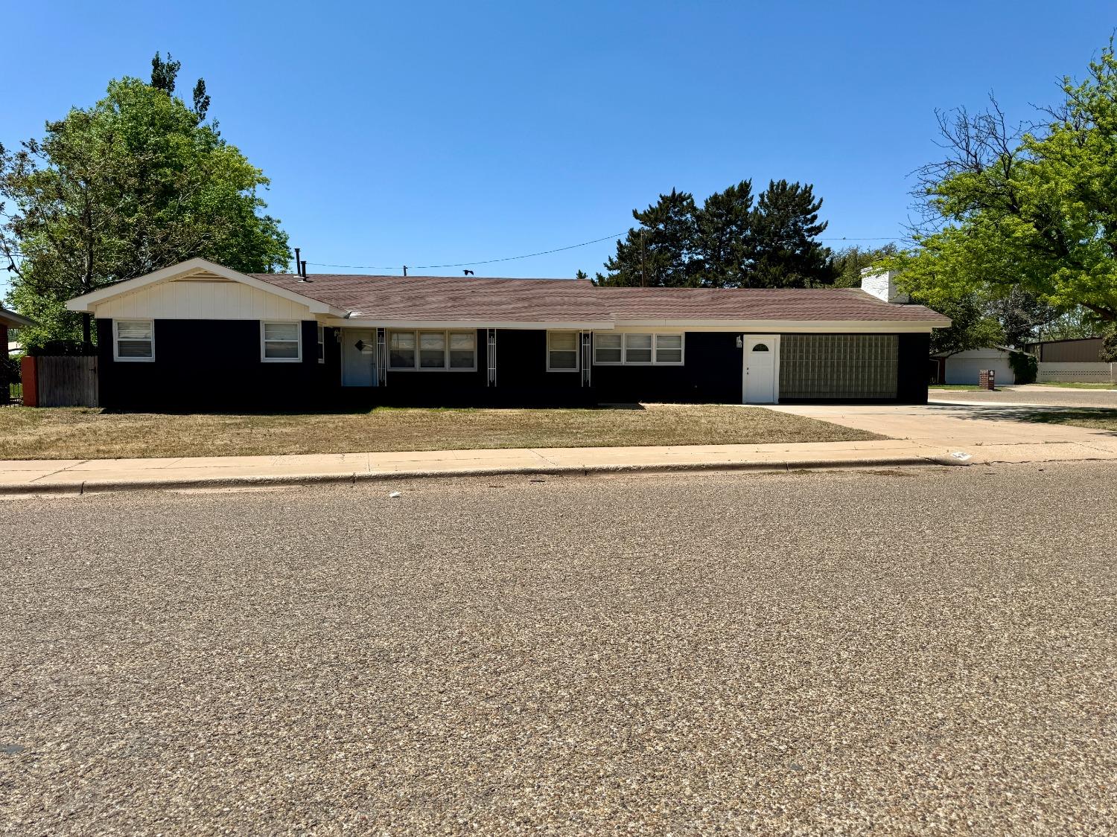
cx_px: 558
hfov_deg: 71.6
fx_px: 774
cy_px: 418
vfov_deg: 56.8
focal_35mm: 24
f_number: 1.78
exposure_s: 1/5814
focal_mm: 6.76
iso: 80
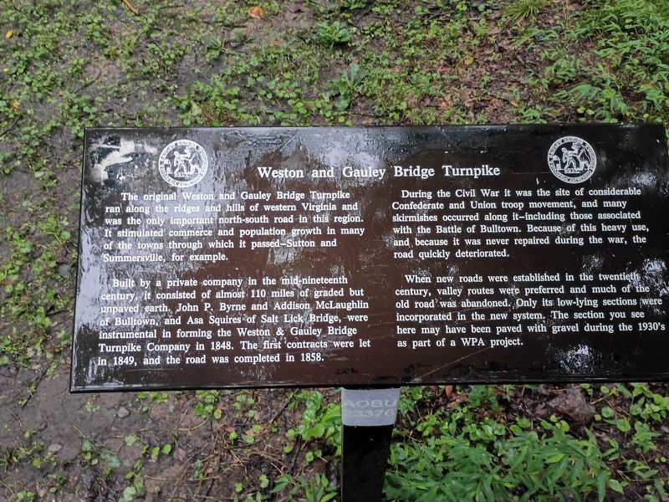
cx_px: 334
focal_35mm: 29
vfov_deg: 48.2
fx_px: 560
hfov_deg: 61.7
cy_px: 251
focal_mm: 4.27
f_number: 1.8
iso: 904
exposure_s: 1/40
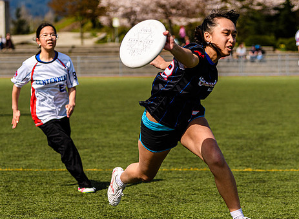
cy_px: 115
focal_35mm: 156
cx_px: 169
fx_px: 1336
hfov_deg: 12.8
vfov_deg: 9.4
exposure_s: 1/2500
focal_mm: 78
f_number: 3.2
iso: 100
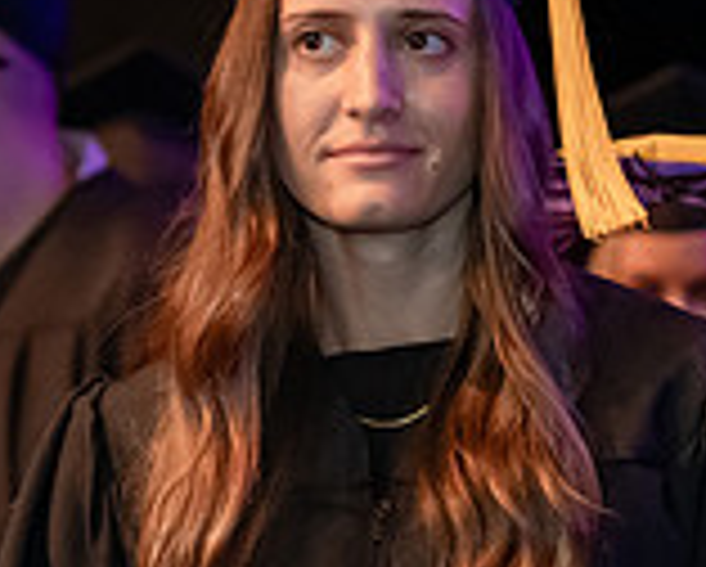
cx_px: 845
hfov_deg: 5.3
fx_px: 7594
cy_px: 367
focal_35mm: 363
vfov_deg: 4.3
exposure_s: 1/200
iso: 3200
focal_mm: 105
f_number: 3.5
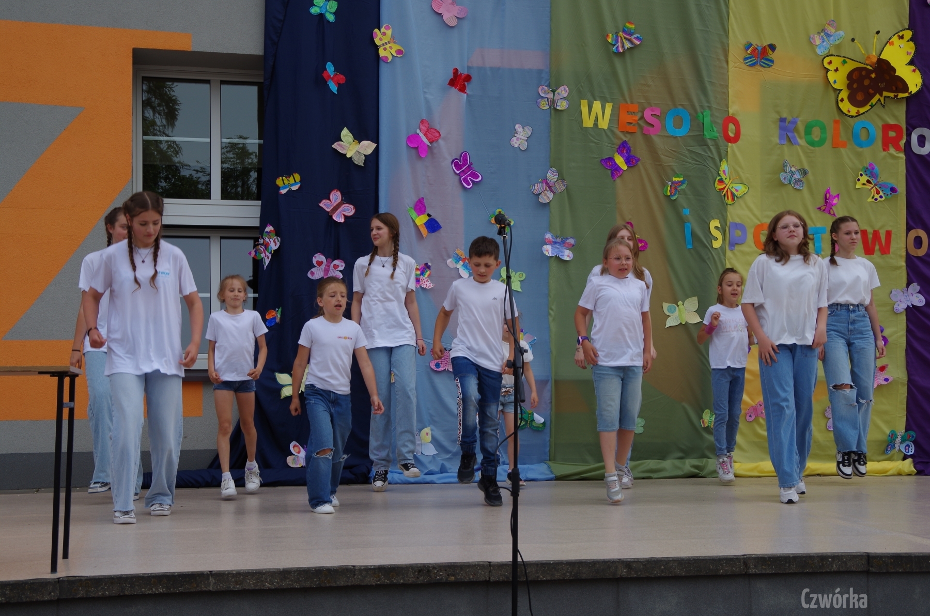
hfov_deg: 42.8
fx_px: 1186
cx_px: 465
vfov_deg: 29.1
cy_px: 308
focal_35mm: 46
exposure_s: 1/200
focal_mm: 31
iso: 100
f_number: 8
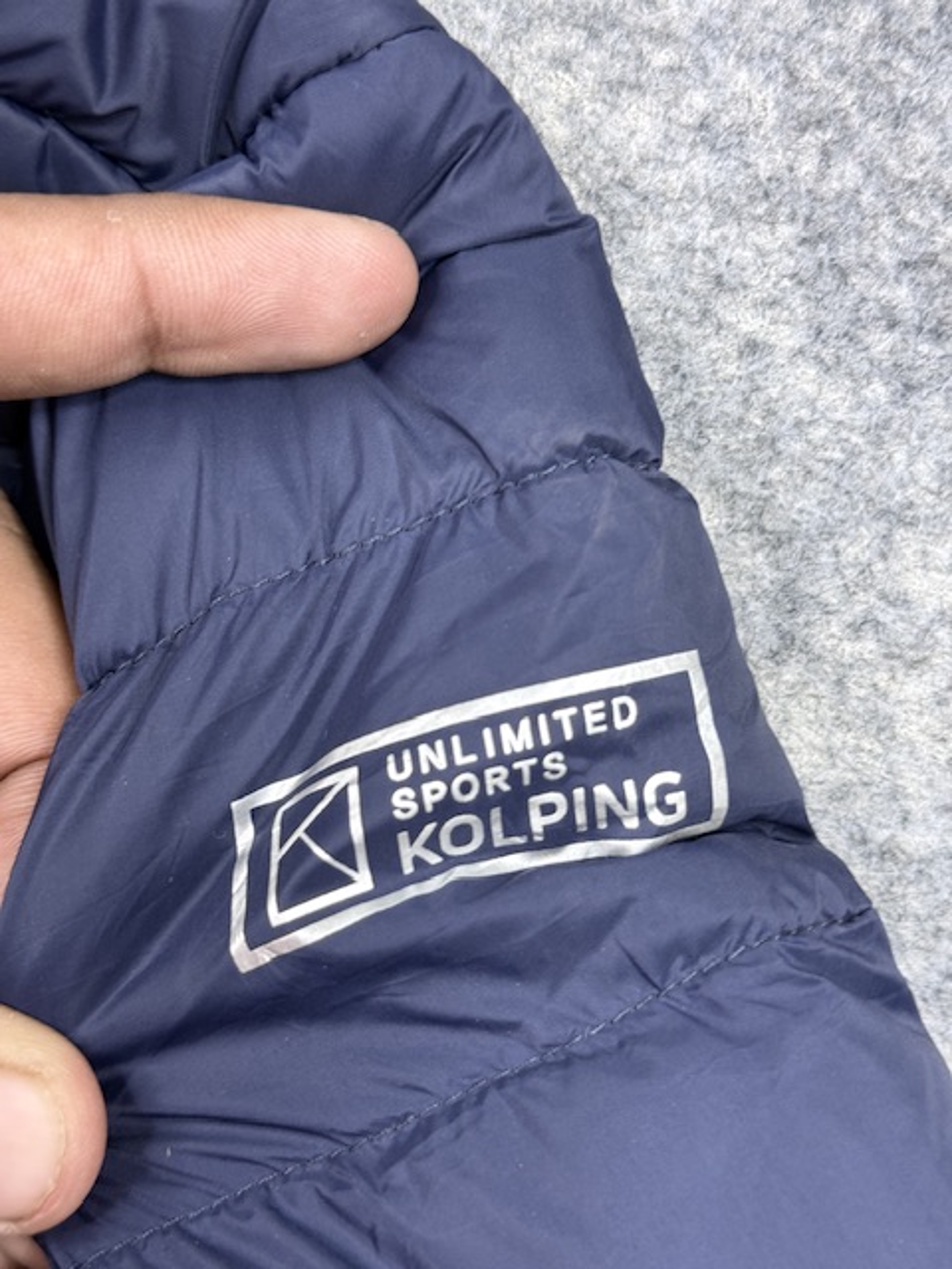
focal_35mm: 48
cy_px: 634
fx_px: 1760
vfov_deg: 39.7
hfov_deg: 30.3
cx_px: 476
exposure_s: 1/50
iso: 64
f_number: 1.78
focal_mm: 6.76
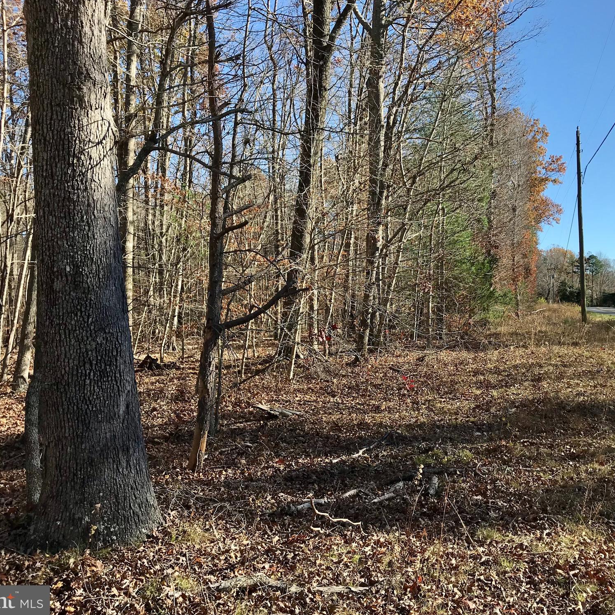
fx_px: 683
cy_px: 302
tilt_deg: +1.5
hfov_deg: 48.2
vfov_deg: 48.4
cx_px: 369
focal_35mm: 34
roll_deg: -0.2
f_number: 1.8
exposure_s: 1/1520
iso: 20
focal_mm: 3.99
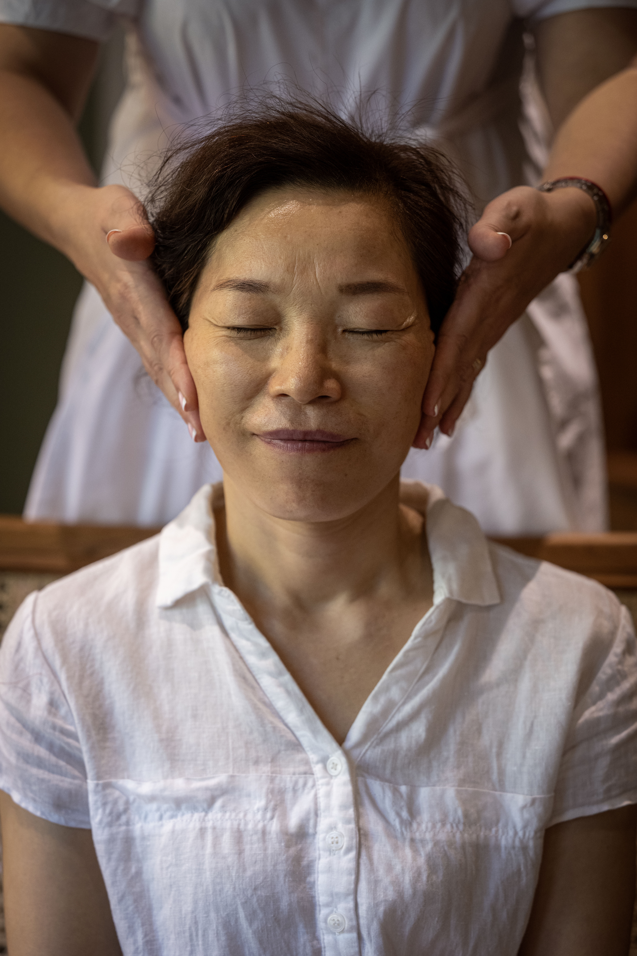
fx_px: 2229
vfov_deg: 24.2
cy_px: 478
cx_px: 318
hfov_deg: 16.3
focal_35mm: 84
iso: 1000
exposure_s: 1/200
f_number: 2.8
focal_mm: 84
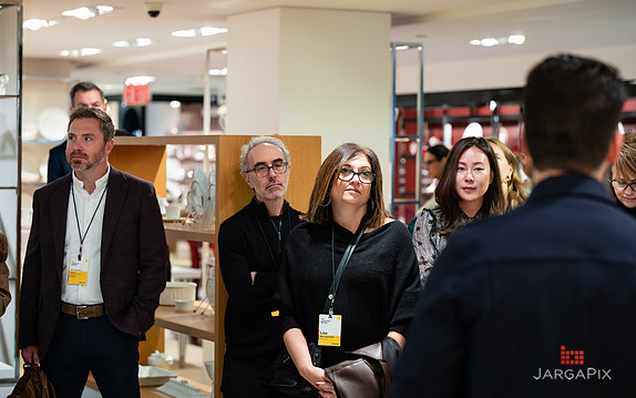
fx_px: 1526
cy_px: 190
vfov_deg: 14.9
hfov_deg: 23.5
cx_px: 318
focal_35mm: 88
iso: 640
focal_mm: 84
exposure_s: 1/160
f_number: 3.2
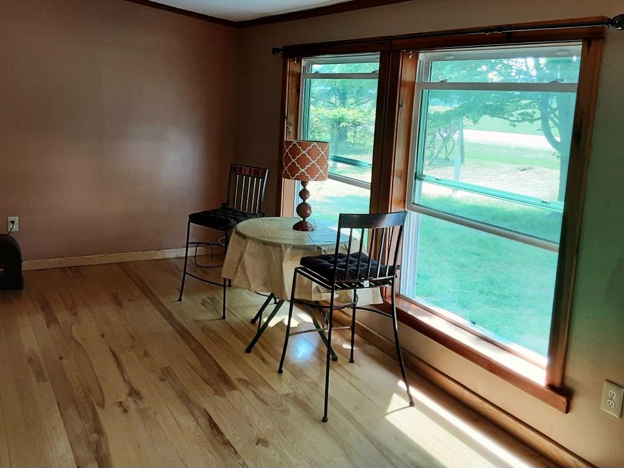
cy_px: 234
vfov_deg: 51.4
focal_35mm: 27
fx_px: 487
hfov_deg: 65.3
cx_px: 312
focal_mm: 2.91
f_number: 1.9
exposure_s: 1/40
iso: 64
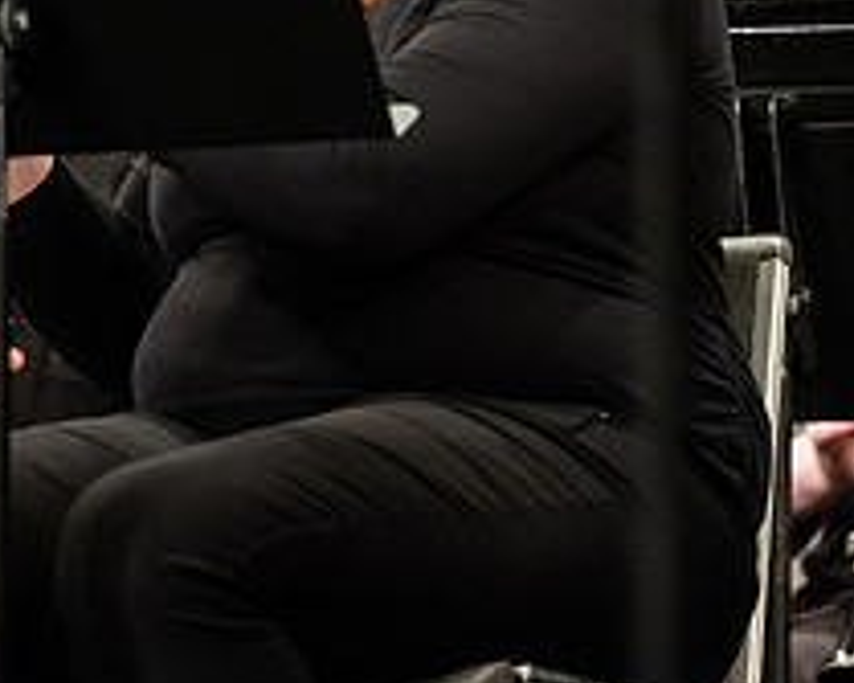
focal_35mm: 521
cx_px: 568
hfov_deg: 3.7
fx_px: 13162
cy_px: -72
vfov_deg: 3.0
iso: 4000
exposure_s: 1/200
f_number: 3.2
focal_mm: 200
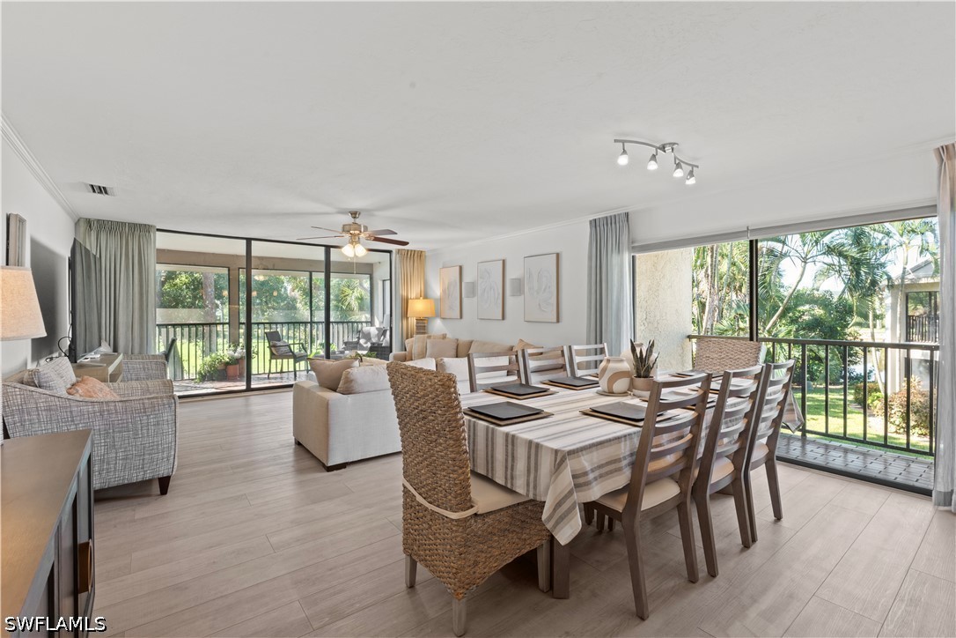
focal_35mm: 16
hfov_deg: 96.7
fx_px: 425
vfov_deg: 73.7
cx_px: 478
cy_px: 319
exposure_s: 1/2
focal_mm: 16
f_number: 13
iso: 640
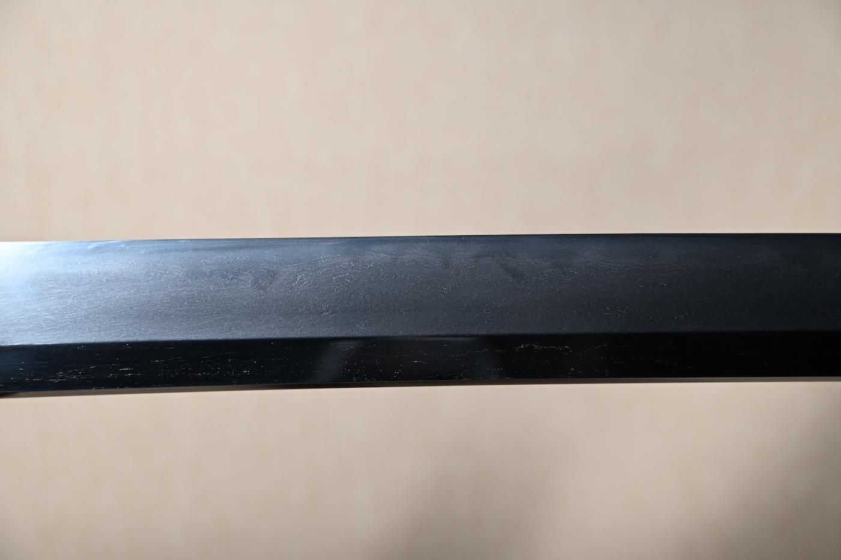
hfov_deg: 29.9
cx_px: 420
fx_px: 1577
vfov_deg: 20.2
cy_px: 280
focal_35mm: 68
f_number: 4.8
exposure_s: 1
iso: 100
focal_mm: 45
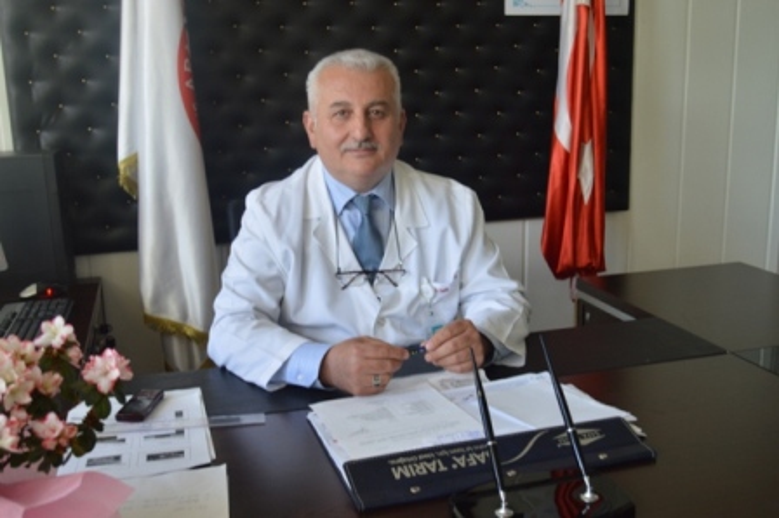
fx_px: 843
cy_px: 259
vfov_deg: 34.2
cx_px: 390
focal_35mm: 39
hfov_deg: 49.6
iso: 400
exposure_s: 1/50
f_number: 5
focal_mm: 26
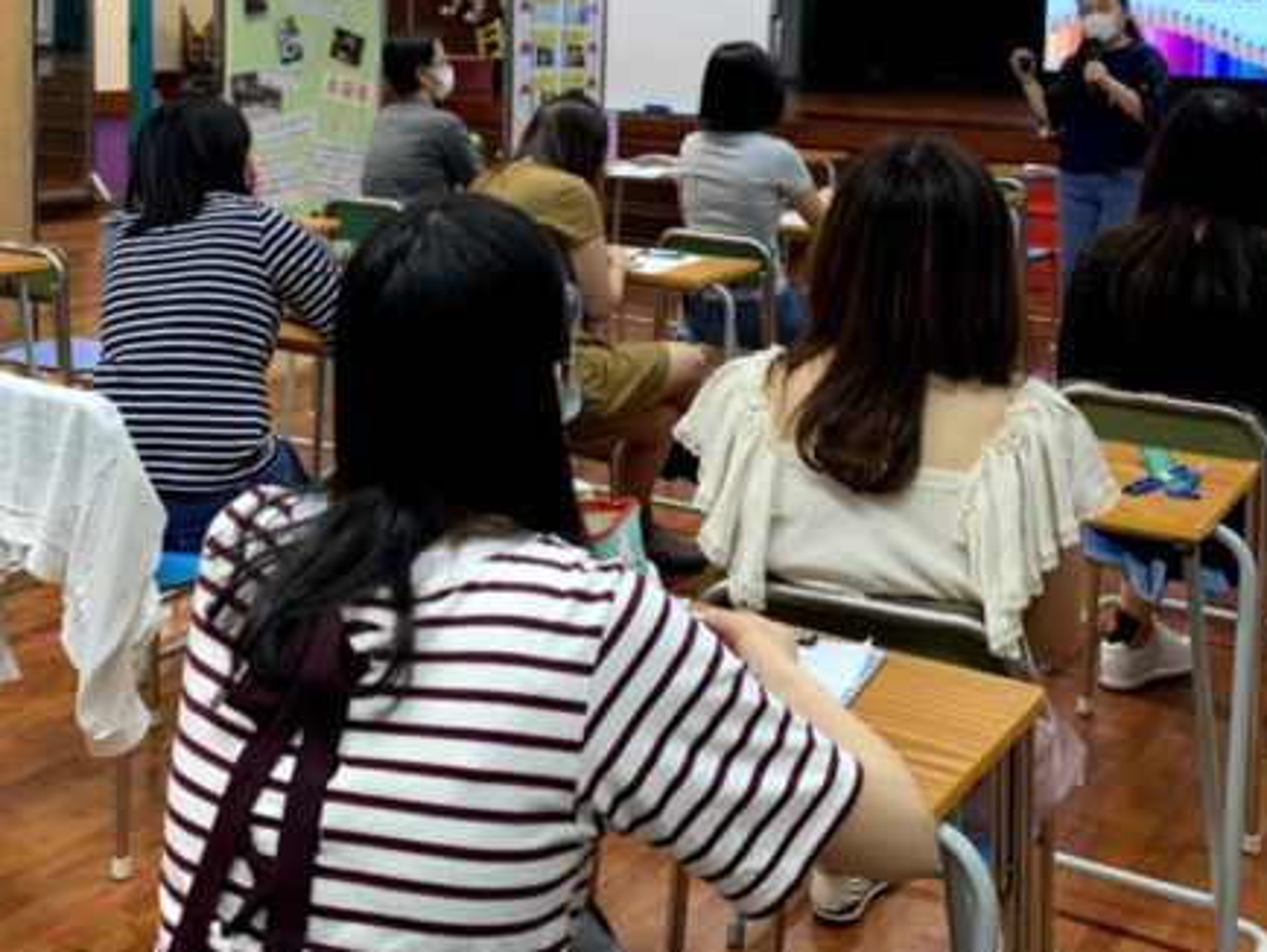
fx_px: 1685
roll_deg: -1.7
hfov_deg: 41.1
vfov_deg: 30.7
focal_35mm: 46
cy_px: 178
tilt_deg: -3.5
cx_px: 514
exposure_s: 1/60
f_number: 1.8
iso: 125
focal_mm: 4.25
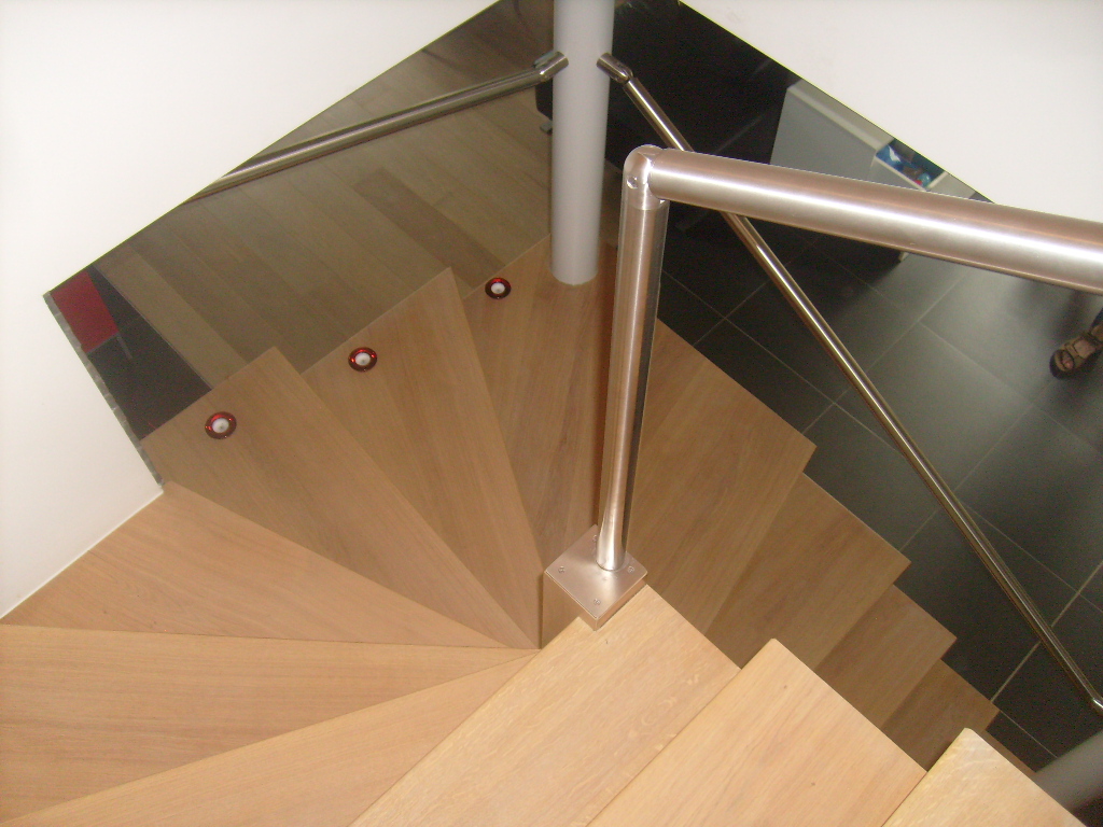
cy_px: 414
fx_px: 1115
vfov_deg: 40.7
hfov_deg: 52.6
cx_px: 552
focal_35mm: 35
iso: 100
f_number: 2.8
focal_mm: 5.8
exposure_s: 1/45
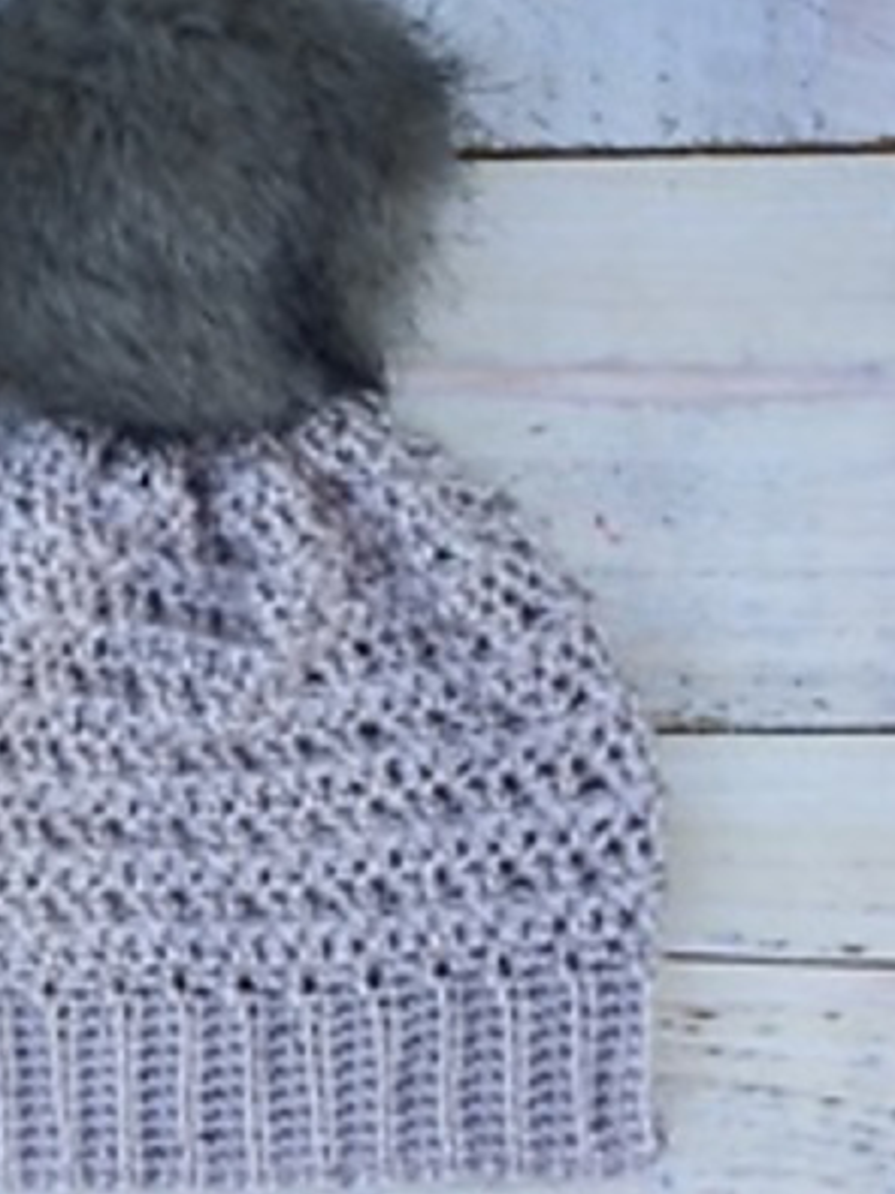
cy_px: 620
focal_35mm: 47
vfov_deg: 40.4
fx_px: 1621
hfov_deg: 30.3
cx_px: 203
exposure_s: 1/120
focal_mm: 4.15
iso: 32
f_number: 2.2
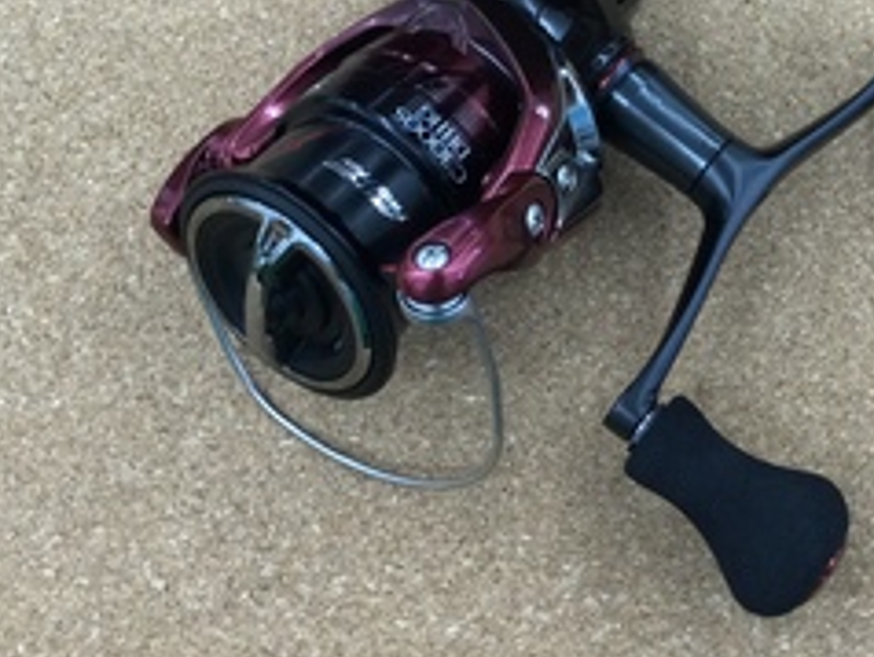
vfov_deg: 17.9
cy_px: -143
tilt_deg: -62.2
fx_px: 1971
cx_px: 646
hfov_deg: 24.7
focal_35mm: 78
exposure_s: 1/30
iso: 64
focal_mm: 3.3
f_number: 2.4
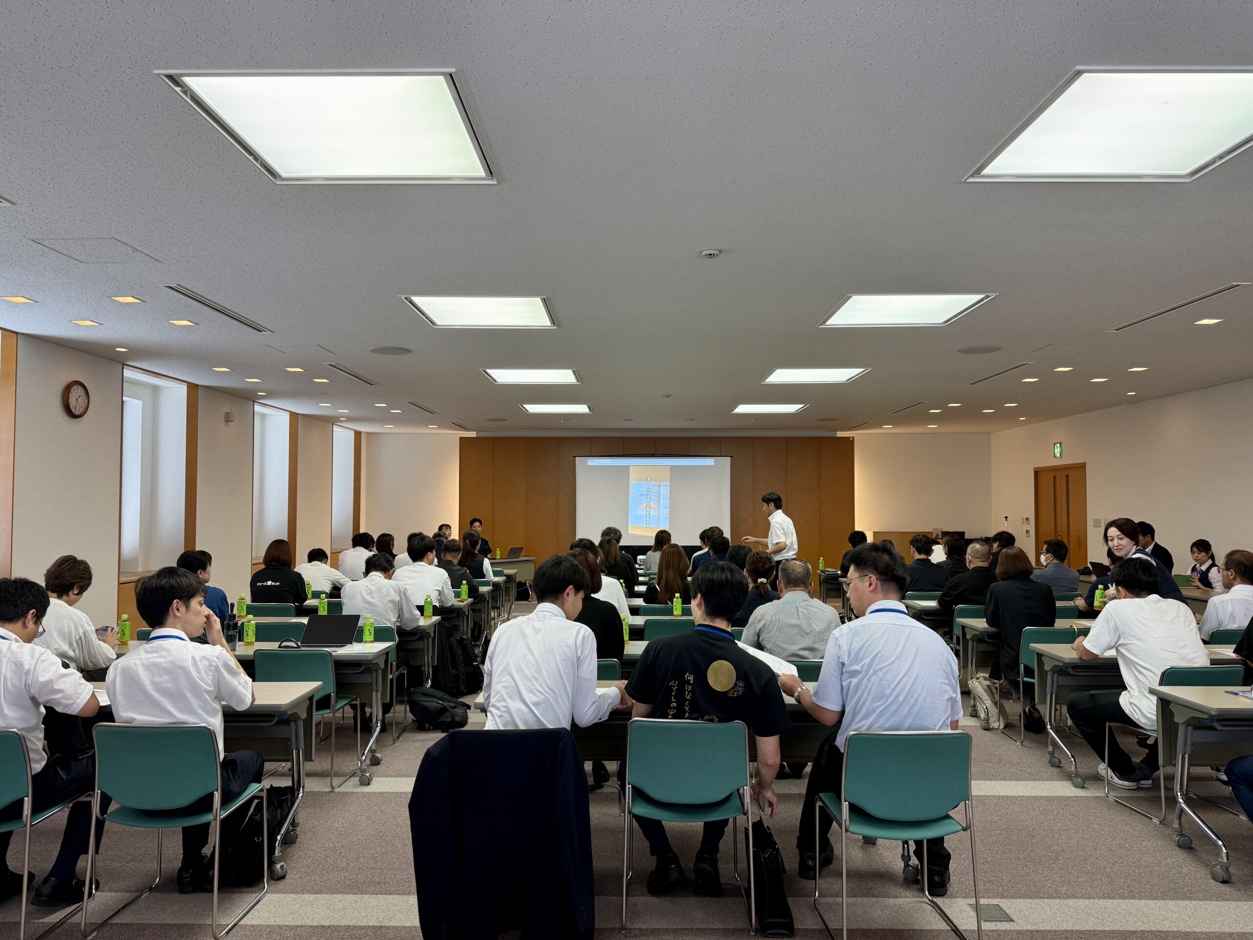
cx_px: 626
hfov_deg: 71.6
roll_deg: +0.0
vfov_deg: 56.8
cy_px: 470
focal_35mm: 24
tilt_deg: +3.4
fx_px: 869
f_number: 1.78
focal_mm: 6.76
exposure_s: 1/140
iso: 100
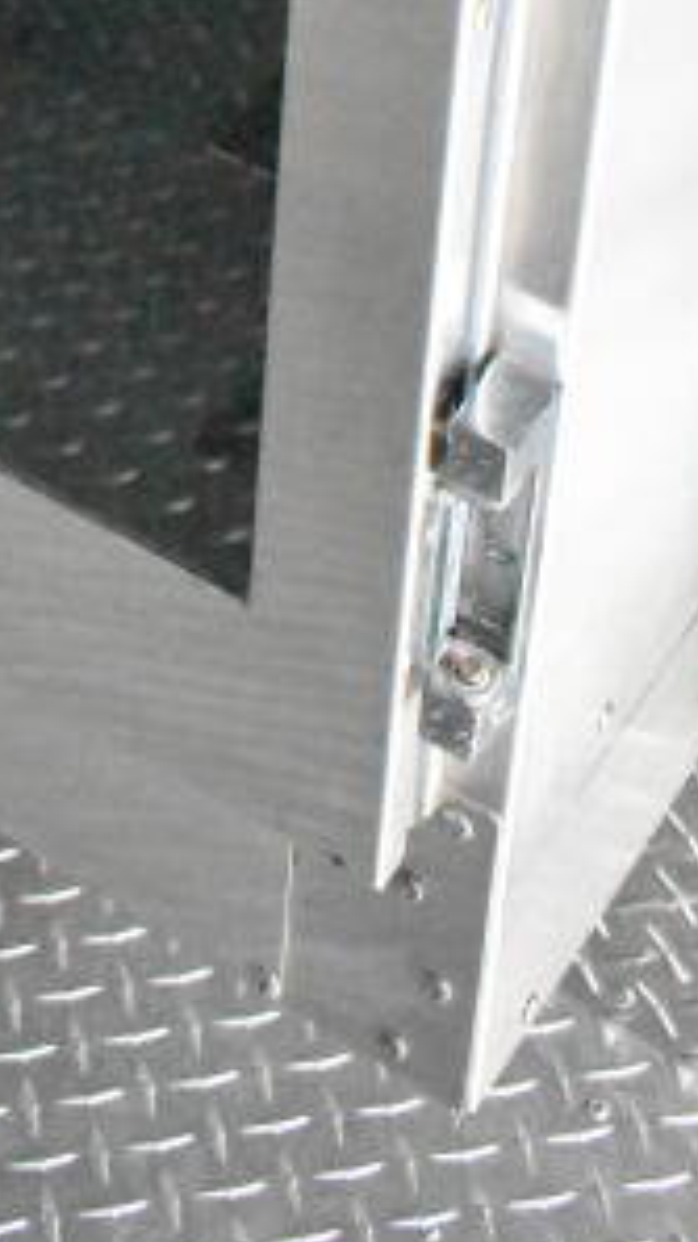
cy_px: -468
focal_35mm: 87
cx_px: -50
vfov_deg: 21.6
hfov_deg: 13.6
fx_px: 2863
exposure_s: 1/4000
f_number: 3.5
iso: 25600
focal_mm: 18
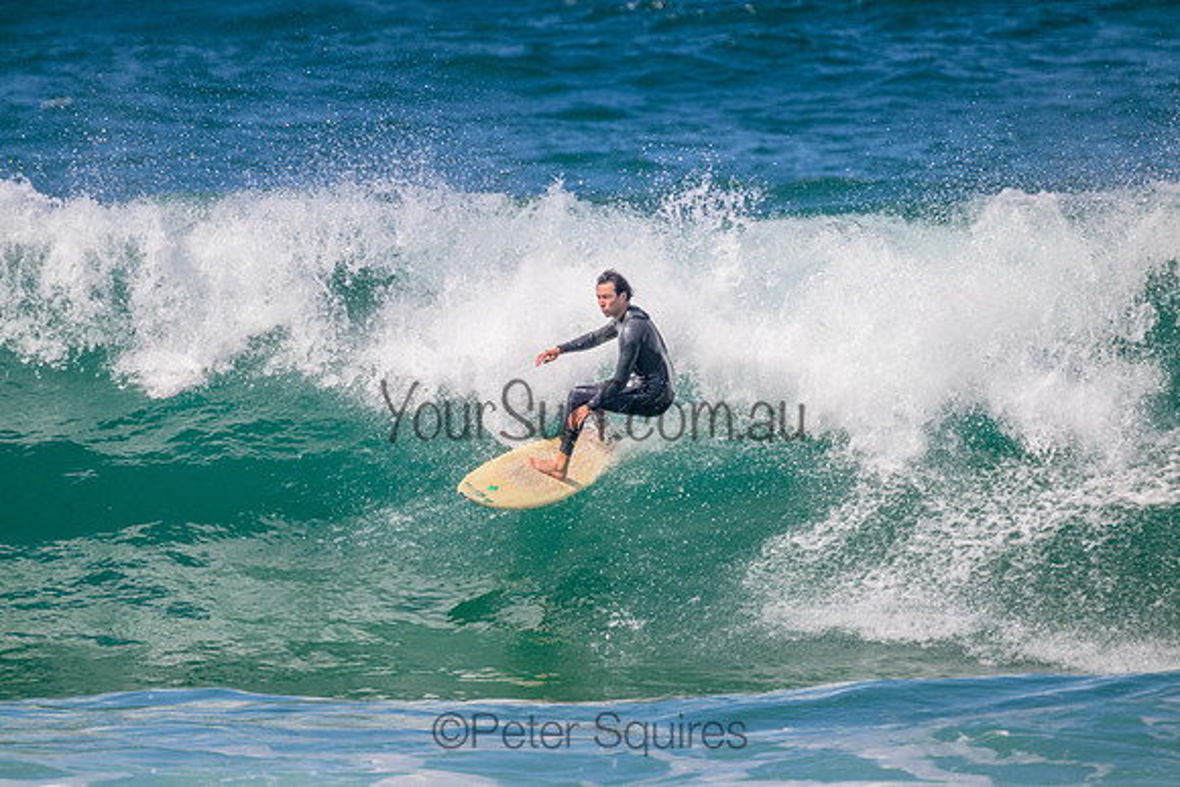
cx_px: 590
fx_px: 26227
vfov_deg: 1.7
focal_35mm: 800
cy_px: 394
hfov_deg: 2.6
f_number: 11
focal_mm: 800
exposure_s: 1/1600
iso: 800
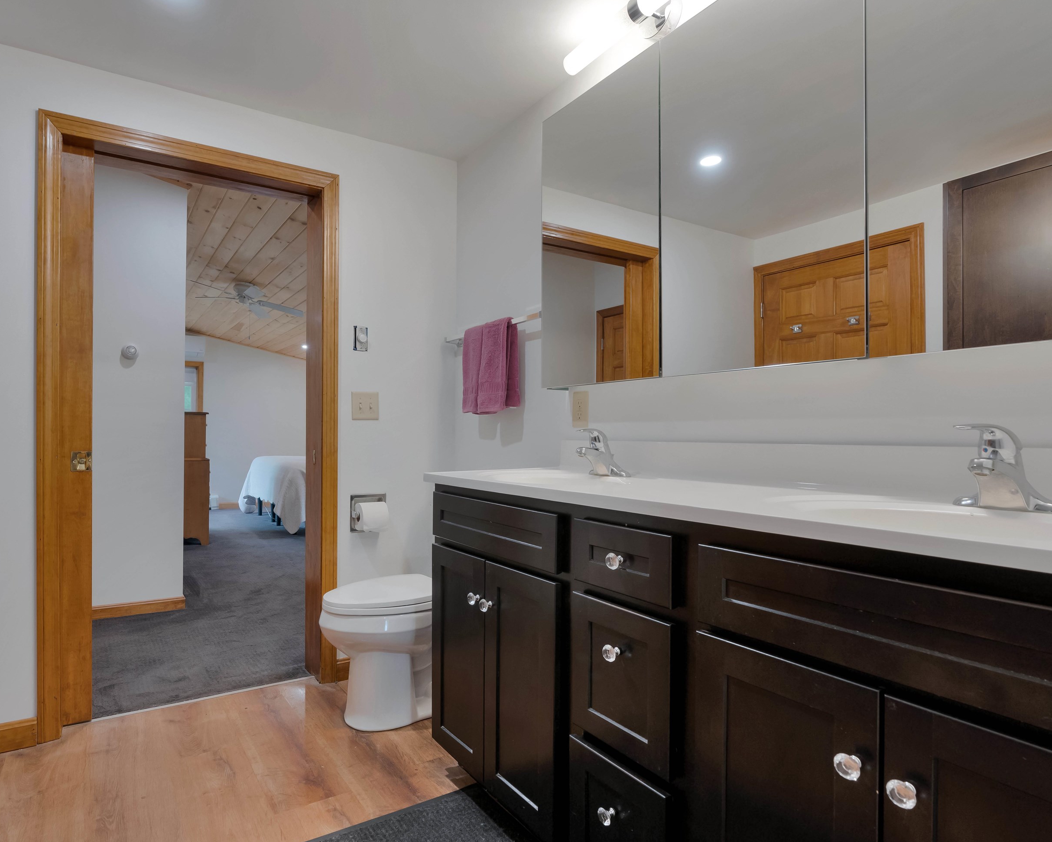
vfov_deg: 70.8
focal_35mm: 19
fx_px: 592
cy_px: 435
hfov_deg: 82.7
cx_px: 445
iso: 800
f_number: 8
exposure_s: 1/200
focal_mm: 16
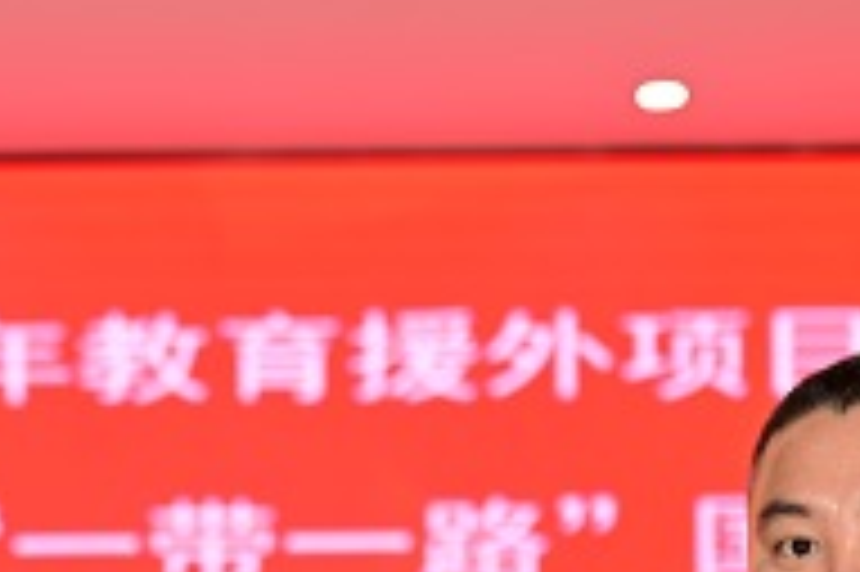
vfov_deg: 10.3
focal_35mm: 128
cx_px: 216
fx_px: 3055
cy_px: 851
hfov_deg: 15.9
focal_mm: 35
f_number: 2.2
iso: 64
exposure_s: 1/80
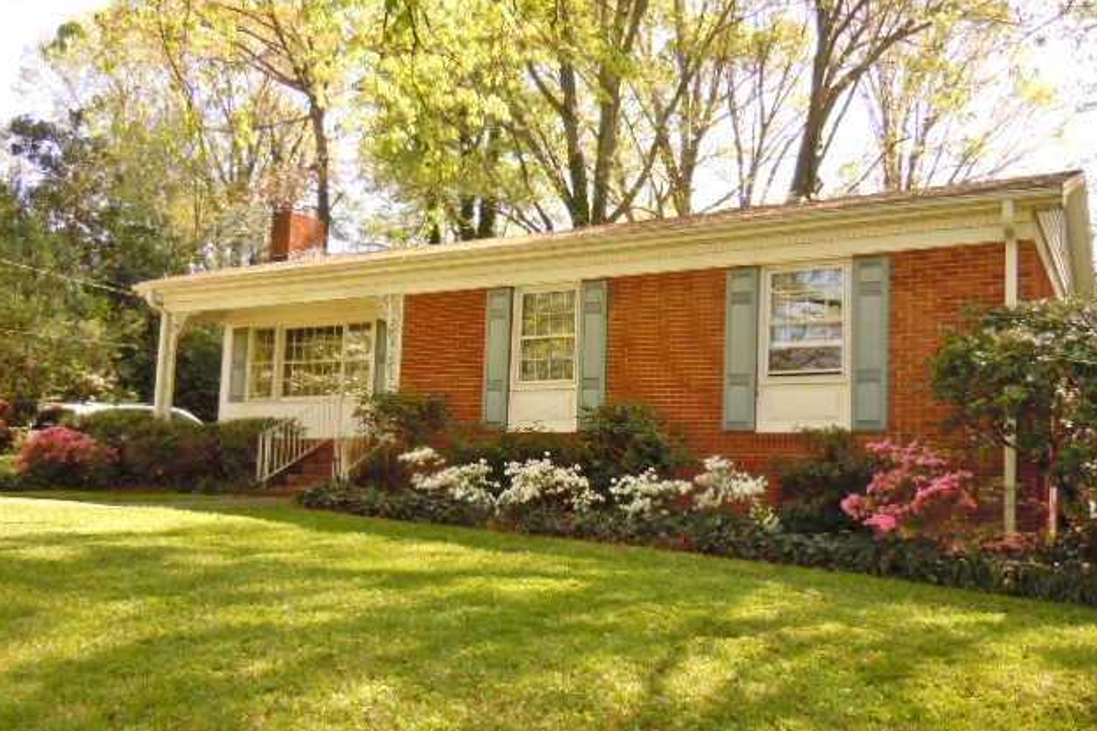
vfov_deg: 41.1
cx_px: 557
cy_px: 392
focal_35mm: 32
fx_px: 975
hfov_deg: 58.7
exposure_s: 1/125
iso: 100
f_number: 3.5
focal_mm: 5.4
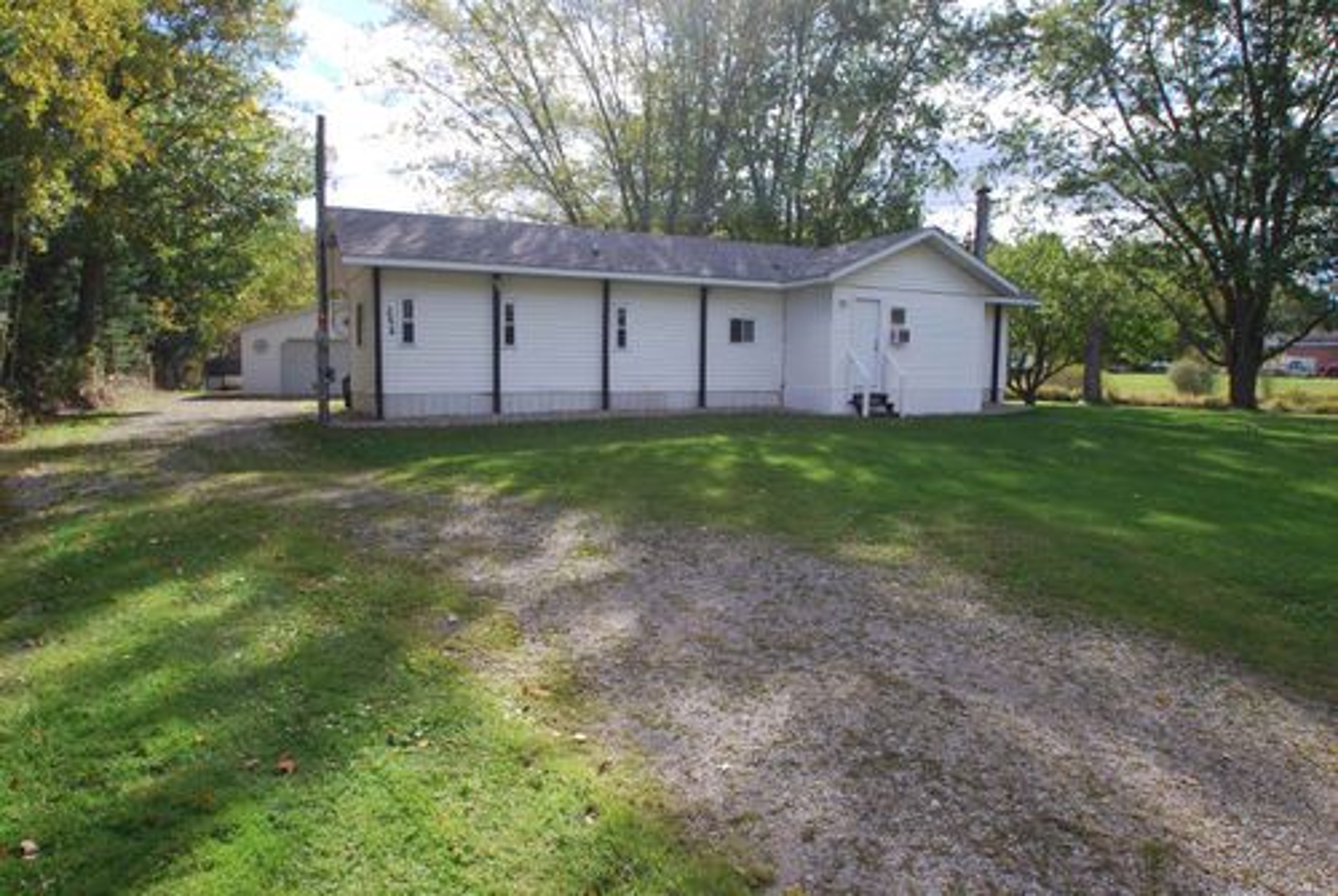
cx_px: 669
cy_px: 448
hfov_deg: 81.1
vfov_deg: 59.7
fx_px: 782
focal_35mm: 21
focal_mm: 14
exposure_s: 1/160
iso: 100
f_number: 6.3
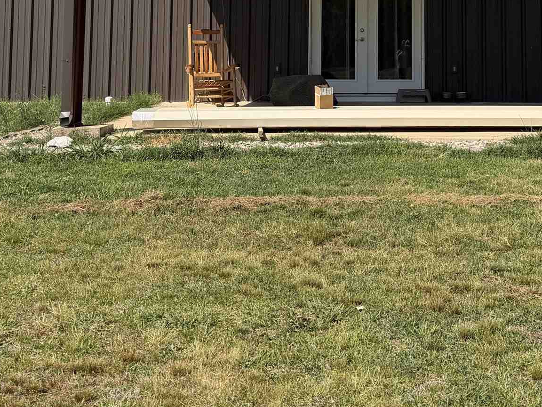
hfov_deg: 30.0
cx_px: 377
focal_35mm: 64
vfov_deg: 21.6
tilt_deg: +5.8
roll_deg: +0.5
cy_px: -56
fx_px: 1002
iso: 80
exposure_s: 1/4405
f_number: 1.78
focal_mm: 6.76
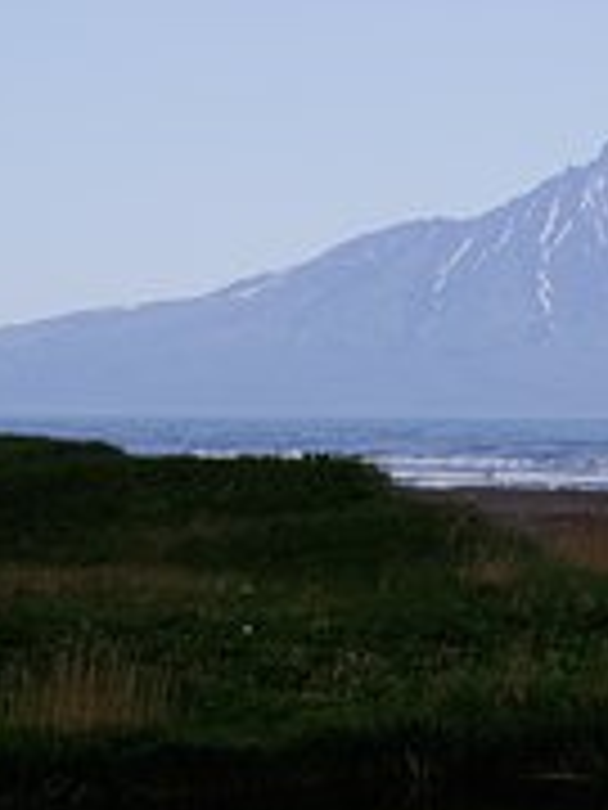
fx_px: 5090
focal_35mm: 217
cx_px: 806
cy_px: 320
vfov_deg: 9.1
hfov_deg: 6.8
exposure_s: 1/200
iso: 200
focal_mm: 53
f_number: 9
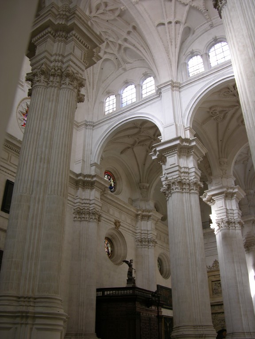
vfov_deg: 52.6
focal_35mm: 35
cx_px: 128
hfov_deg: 40.7
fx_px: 344
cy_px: 170
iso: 50
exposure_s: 1/11.2
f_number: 2.8
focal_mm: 8.9
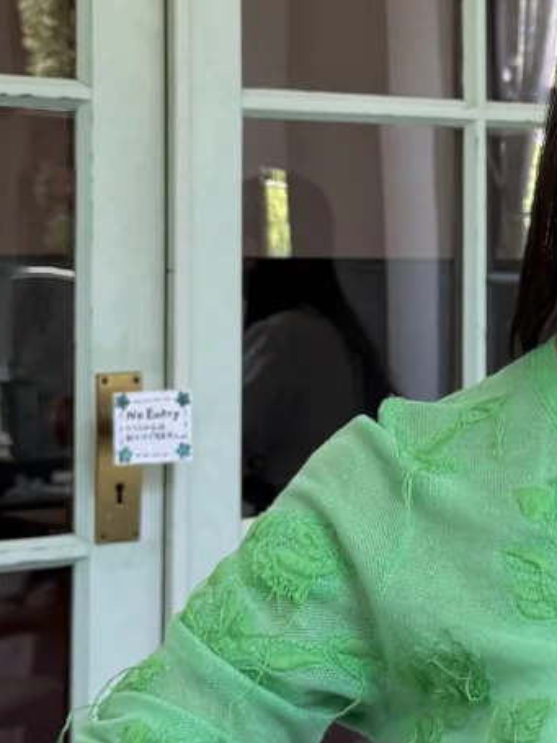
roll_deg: -0.3
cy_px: 418
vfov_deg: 25.6
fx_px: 1631
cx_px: 774
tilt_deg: +2.4
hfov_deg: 17.8
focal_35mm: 76
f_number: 1.78
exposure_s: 1/172
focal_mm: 6.76
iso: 64
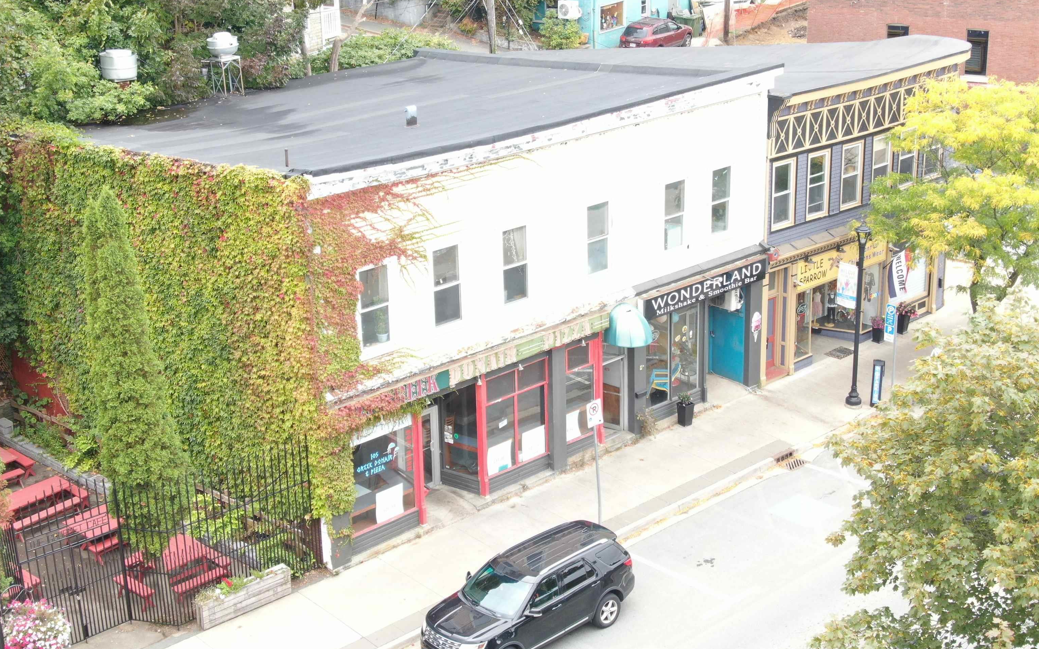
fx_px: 1444
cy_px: 290
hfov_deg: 39.6
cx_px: 519
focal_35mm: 51
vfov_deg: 25.3
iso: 100
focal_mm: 8.6
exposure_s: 1/30
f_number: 3.8
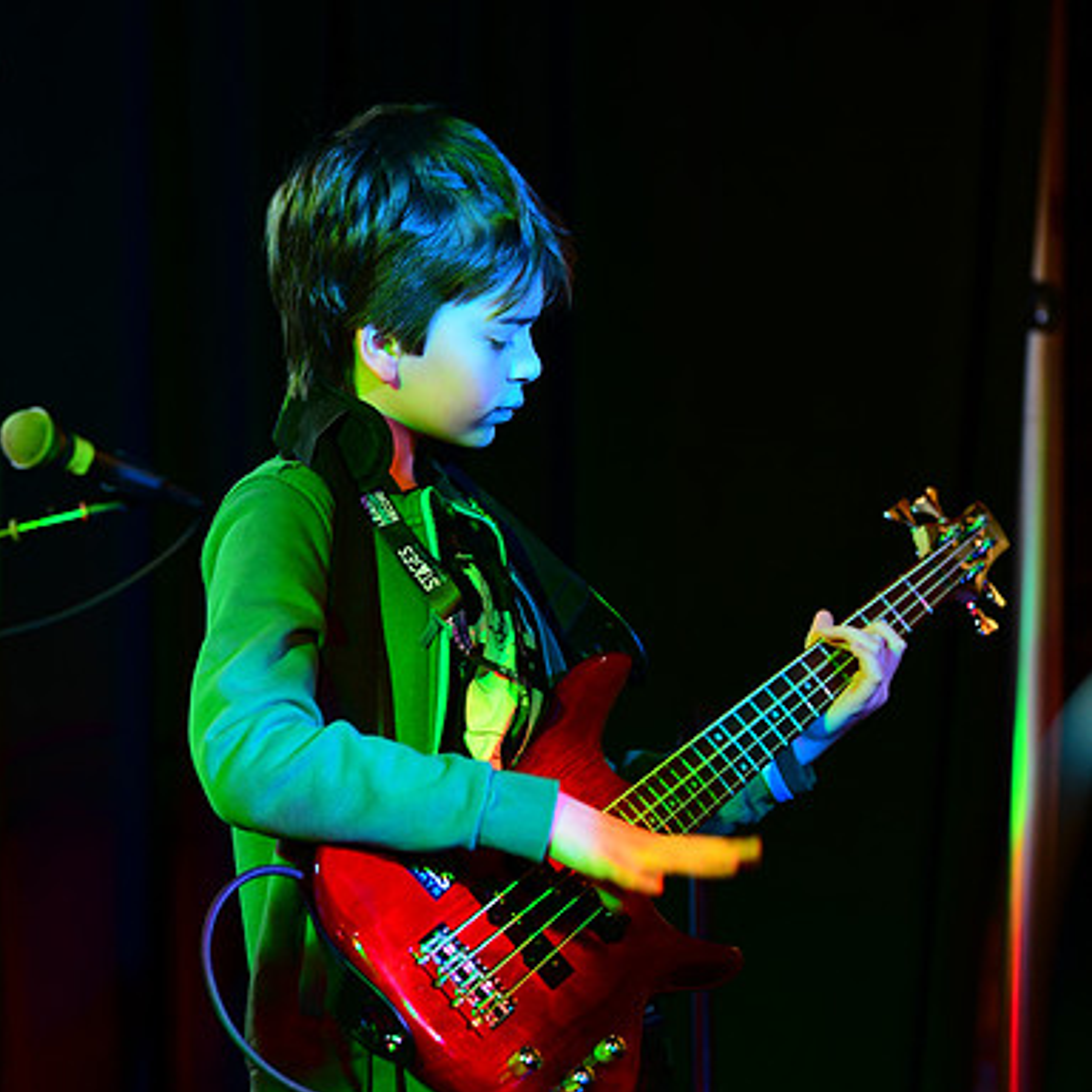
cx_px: 545
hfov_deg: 11.3
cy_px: 725
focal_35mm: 154
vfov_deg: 11.3
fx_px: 5496
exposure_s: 1/125
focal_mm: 120
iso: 1600
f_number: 2.8
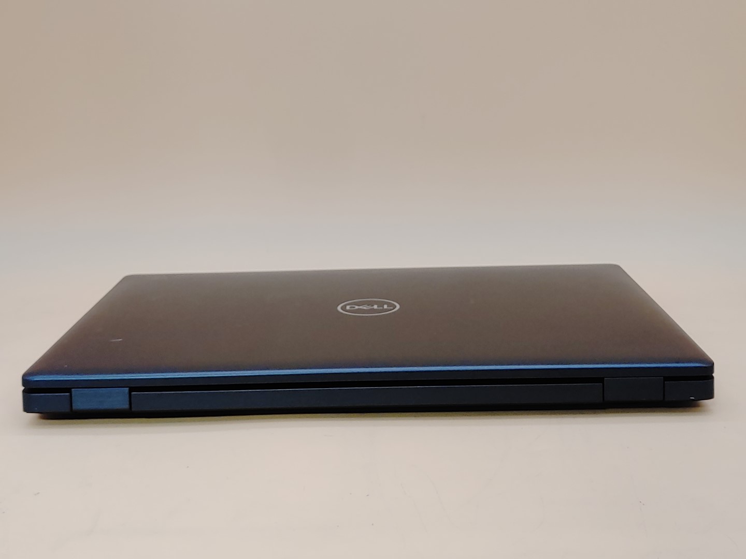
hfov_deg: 41.2
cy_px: 280
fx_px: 991
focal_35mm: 46
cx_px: 373
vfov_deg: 31.5
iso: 50
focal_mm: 4.36
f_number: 1.8
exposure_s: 1/61
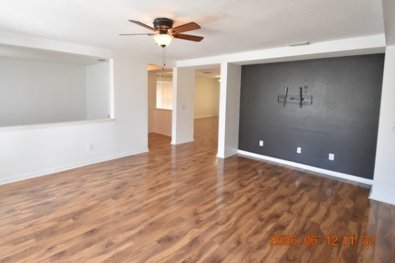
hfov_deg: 89.9
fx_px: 197
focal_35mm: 18
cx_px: 183
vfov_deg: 66.8
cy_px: 107
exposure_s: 1/60
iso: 800
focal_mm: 10
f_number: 3.5
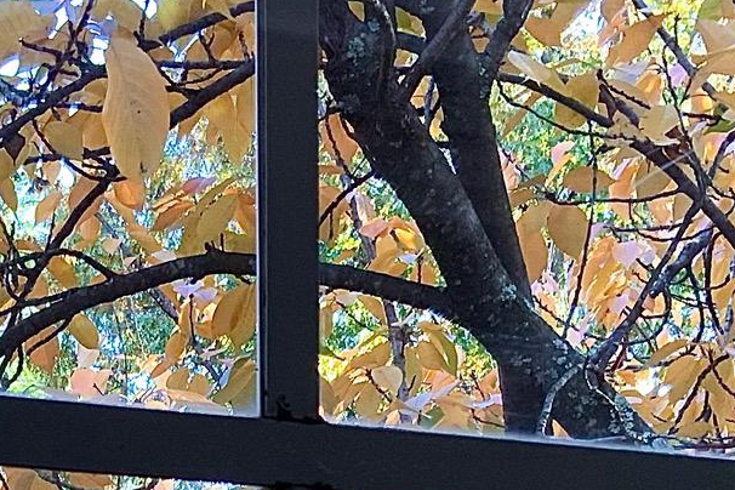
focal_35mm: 102
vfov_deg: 12.5
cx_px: -121
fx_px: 2082
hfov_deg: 19.0
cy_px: 810
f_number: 1.8
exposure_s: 1/60
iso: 32
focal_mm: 3
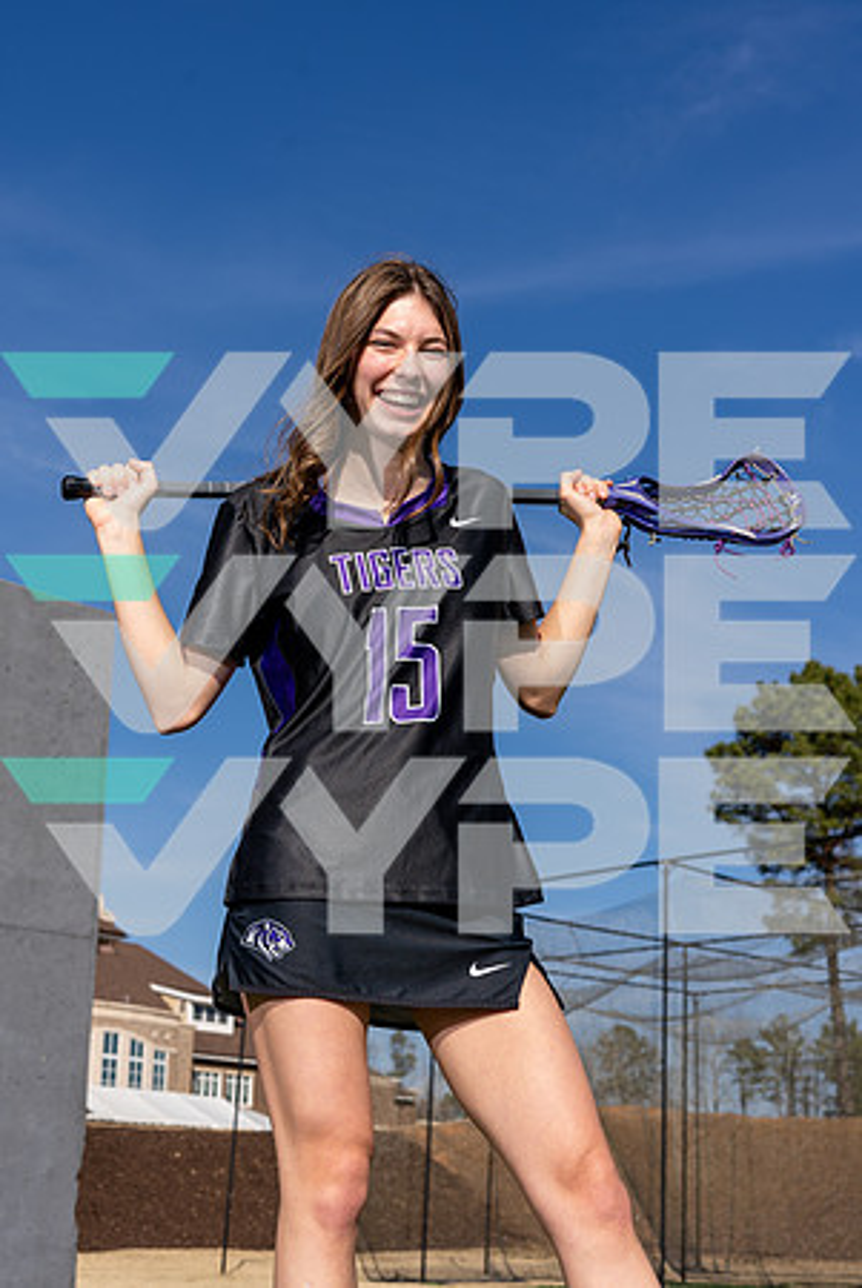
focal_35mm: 50
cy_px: 644
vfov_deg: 39.6
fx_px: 1792
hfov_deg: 27.1
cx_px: 431
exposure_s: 1/320
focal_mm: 50
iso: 64
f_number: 7.1
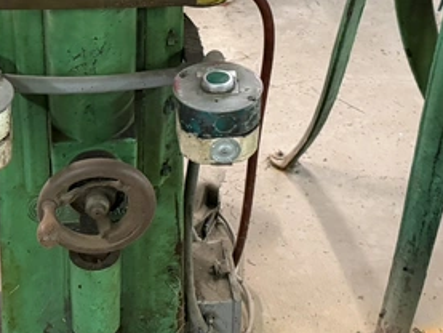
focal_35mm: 65
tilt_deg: -32.3
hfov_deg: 29.6
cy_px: 63
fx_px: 832
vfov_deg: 22.3
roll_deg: +0.3
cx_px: 154
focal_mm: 6.76
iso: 800
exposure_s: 1/60
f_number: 1.78
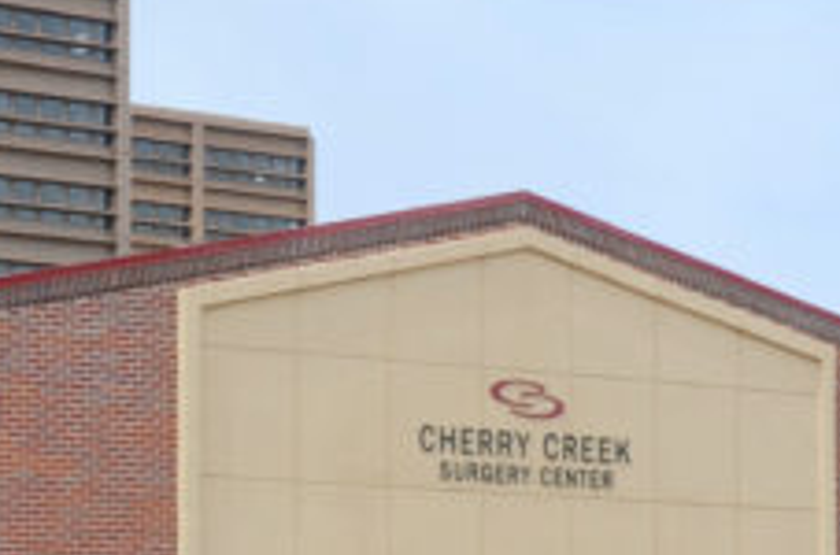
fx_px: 4607
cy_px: 518
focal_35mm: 198
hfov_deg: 10.4
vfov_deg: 6.9
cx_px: 322
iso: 100
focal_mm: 30
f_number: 8
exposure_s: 1/160
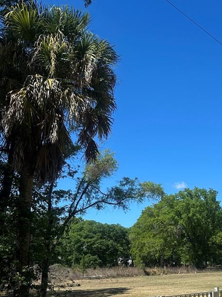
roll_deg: +0.0
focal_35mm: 50
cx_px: 187
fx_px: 428
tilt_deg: +4.2
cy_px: 232
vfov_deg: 37.0
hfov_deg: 28.3
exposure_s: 1/5076
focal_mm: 5.7
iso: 50
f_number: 1.5
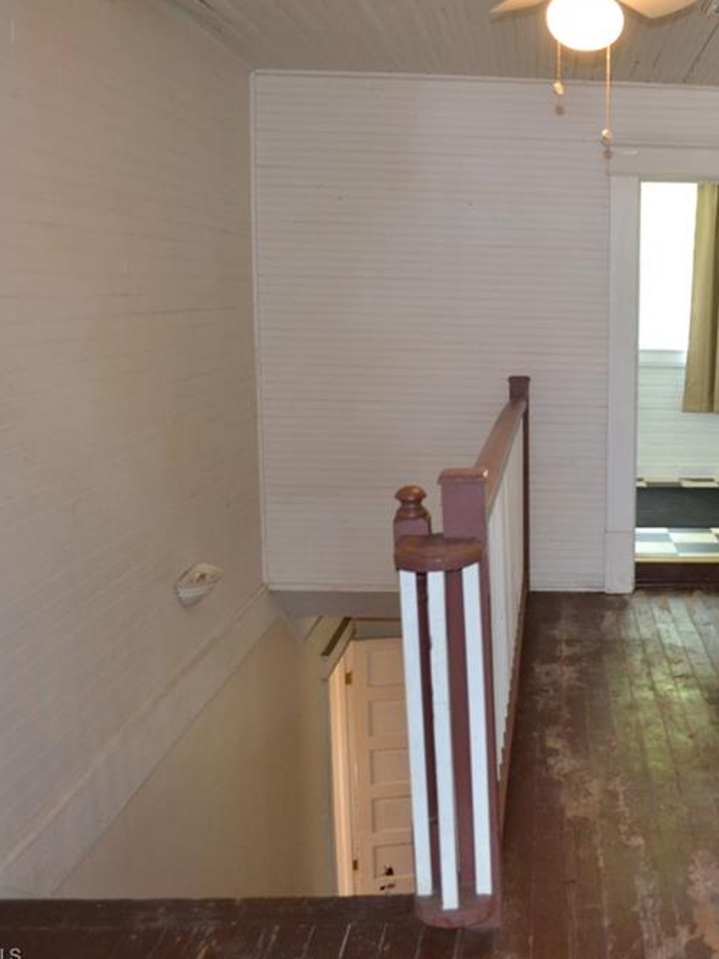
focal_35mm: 40
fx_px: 1108
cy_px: 477
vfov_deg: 46.8
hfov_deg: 33.8
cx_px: 663
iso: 1250
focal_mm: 18
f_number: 3.5
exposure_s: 1/60
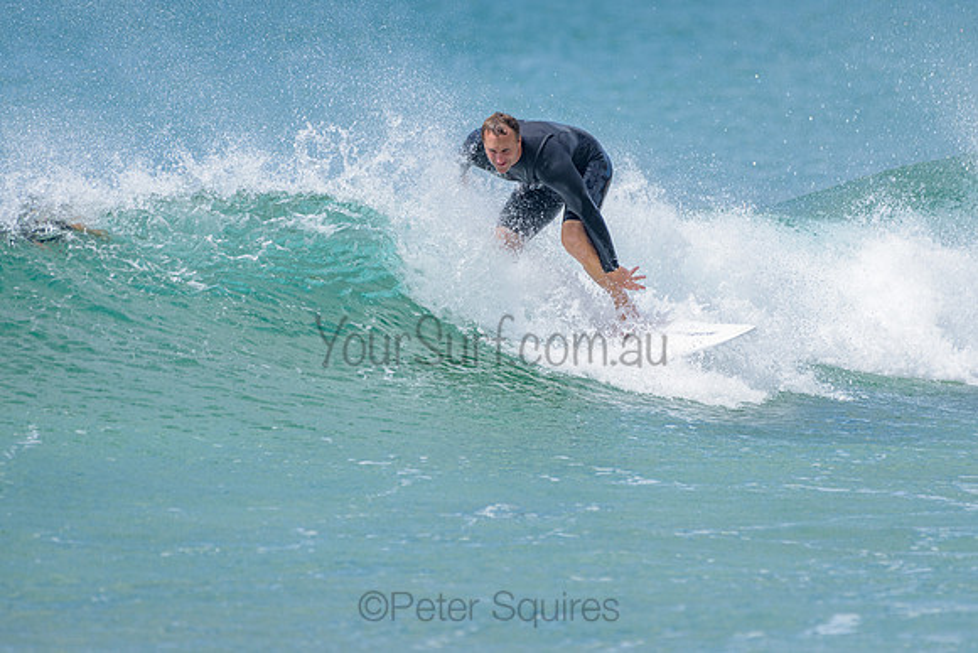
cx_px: 539
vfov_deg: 2.2
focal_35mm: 613
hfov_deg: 3.4
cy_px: 252
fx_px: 16665
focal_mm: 500
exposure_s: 1/2000
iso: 400
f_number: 5.6
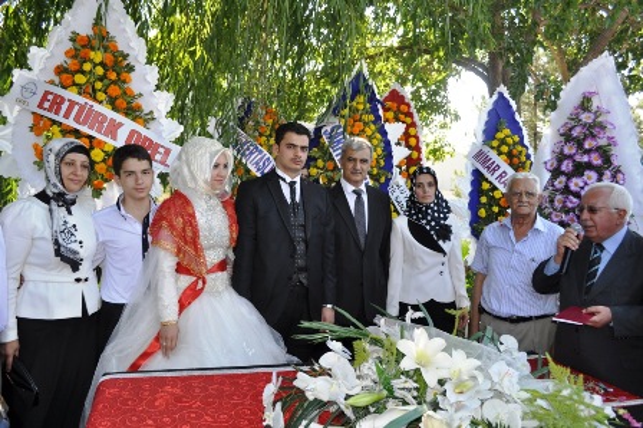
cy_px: 214
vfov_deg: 47.9
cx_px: 322
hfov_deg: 67.4
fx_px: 482
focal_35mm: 27
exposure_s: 1/200
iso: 200
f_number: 4.8
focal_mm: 18
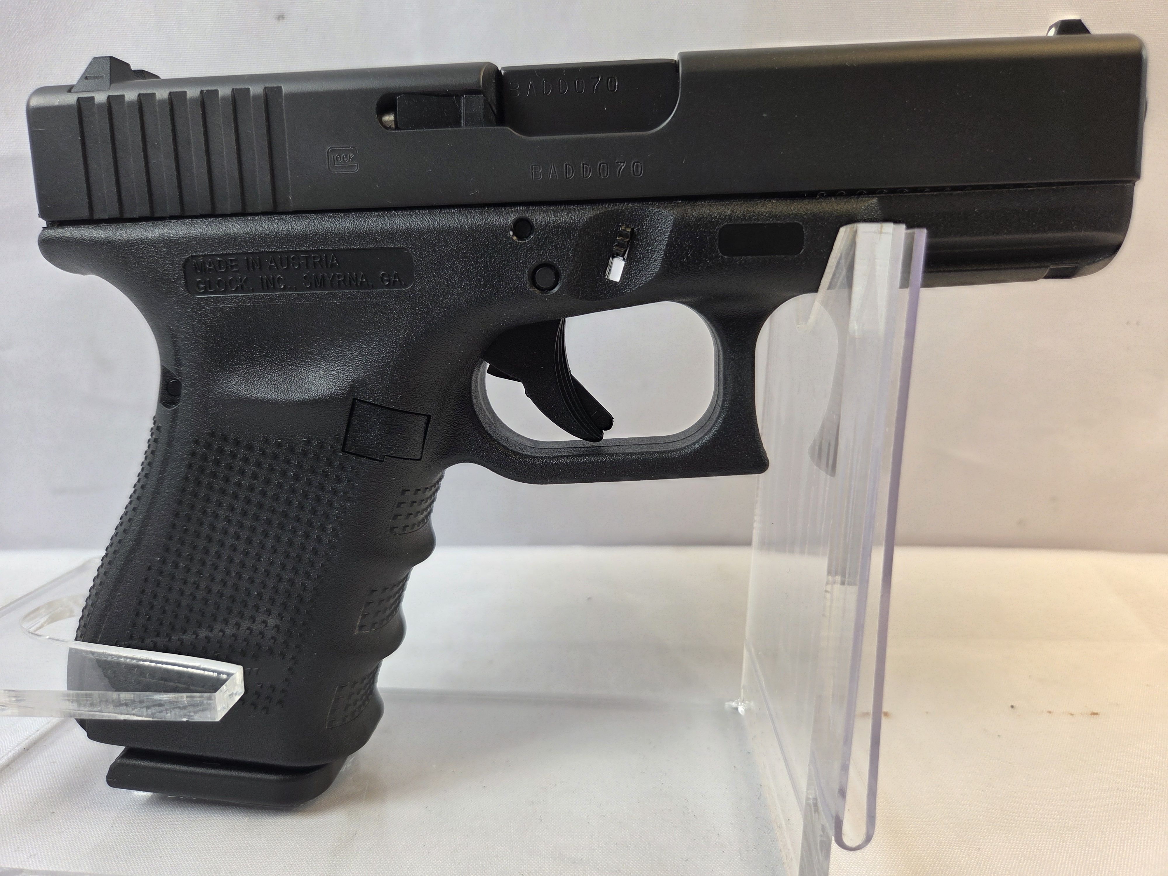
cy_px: 438
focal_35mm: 23
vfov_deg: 58.9
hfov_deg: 73.9
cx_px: 584
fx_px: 776
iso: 32
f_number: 1.8
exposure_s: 1/120
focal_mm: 5.4
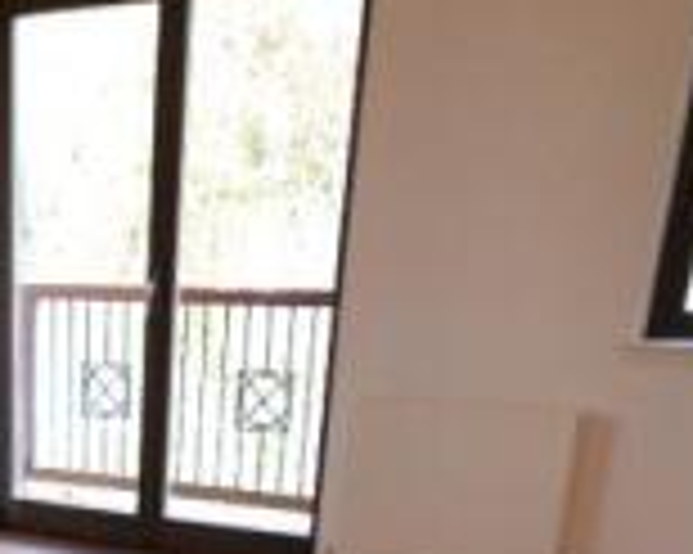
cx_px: -2
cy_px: 804
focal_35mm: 60
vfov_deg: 21.7
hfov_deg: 29.4
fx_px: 1230
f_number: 4
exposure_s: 1/60
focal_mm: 10
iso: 640
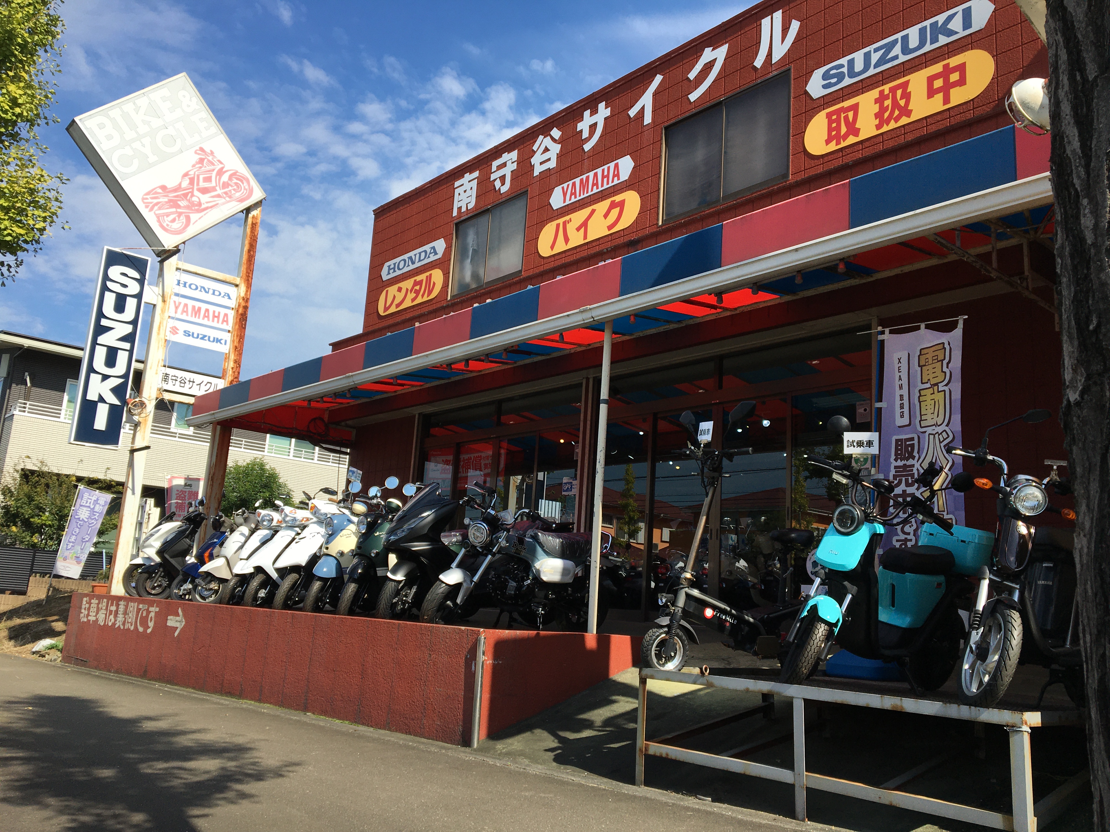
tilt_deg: +13.1
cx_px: 555
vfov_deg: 48.2
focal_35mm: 29
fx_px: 930
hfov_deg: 61.7
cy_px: 416
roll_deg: -2.6
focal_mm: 4.15
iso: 25
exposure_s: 1/1538
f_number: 2.2
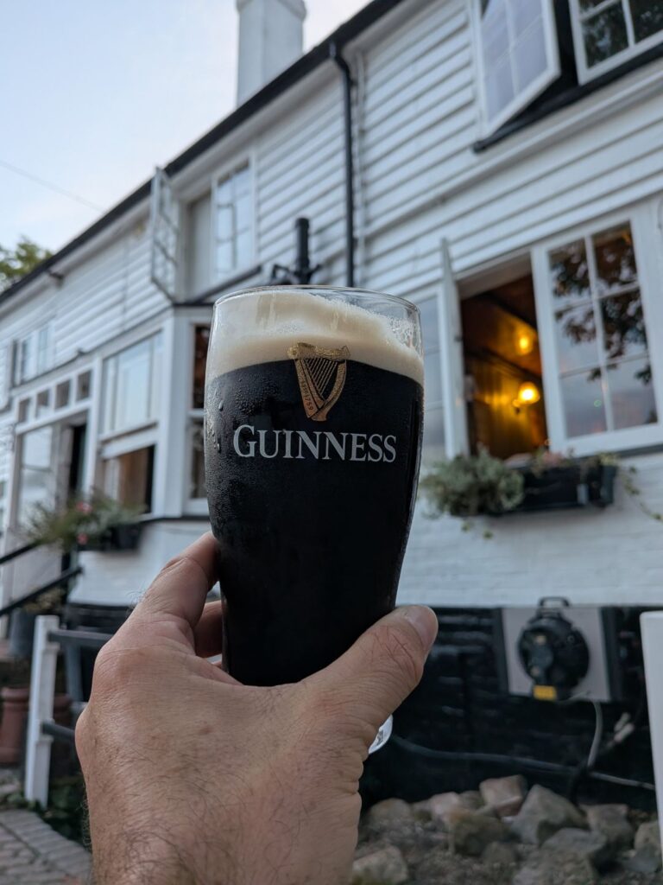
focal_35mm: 24
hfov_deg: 56.8
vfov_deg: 71.6
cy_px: 442
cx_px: 332
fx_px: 613
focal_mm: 4.53
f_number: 1.7
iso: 64
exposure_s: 1/100
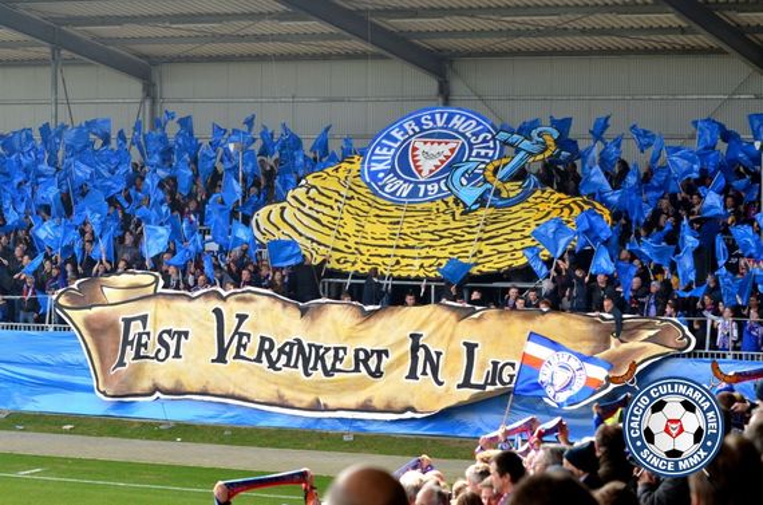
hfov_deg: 19.5
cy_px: 252
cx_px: 382
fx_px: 2220
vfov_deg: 13.0
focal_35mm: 105
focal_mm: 70
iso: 400
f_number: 5.6
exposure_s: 1/400
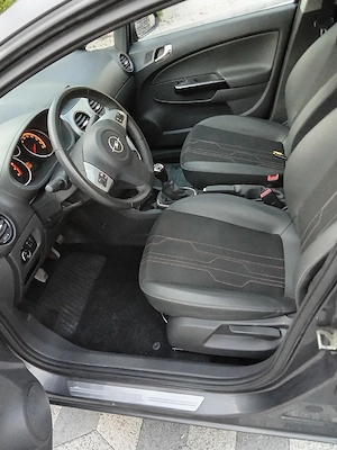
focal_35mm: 28
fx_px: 363
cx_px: 168
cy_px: 225
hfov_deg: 49.7
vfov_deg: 63.4
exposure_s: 1/20
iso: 1000
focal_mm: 2.78
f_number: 2
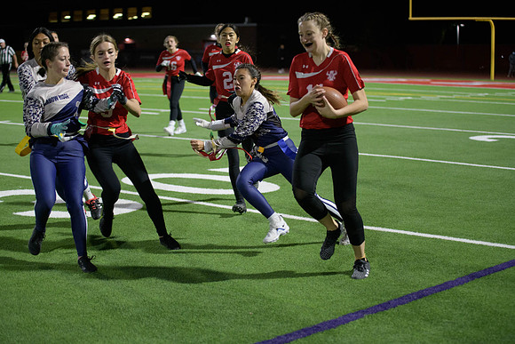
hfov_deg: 28.8
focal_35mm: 70
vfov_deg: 19.5
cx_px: 258
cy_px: 172
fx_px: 1002
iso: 3600
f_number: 2.8
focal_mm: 70
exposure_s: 1/640
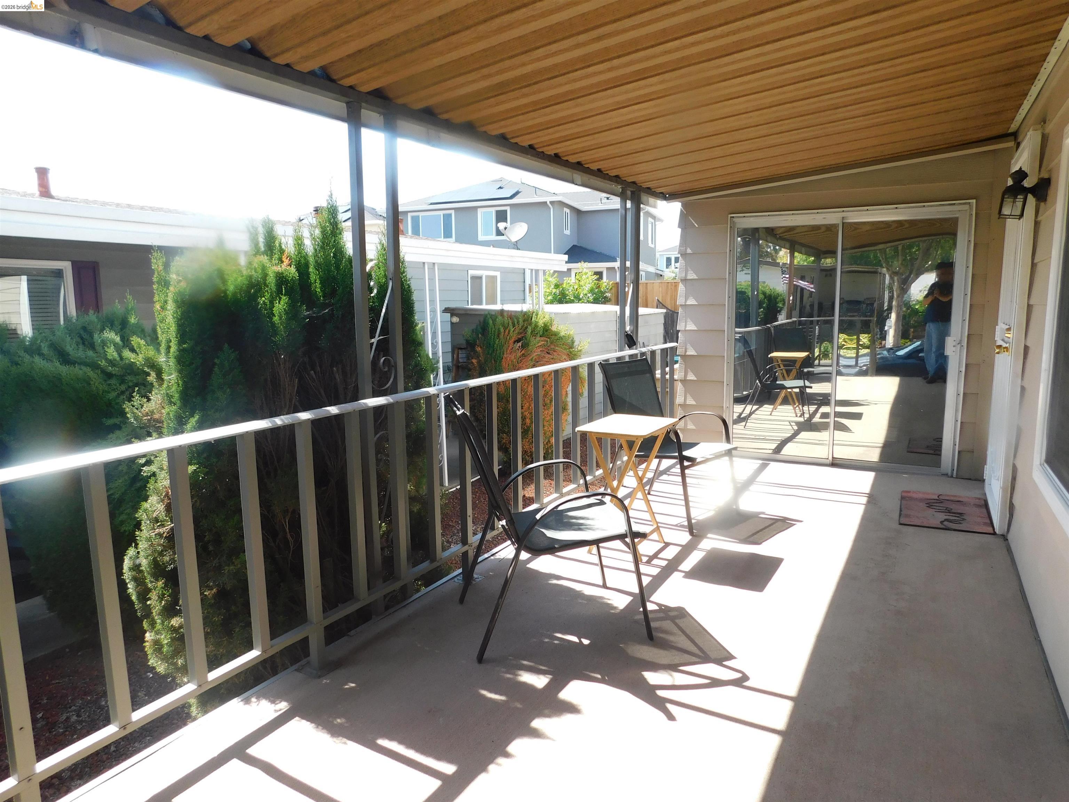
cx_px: 534
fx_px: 710
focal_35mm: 23
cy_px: 401
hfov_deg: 73.9
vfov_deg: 58.9
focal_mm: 4
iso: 125
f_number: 3
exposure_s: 1/320
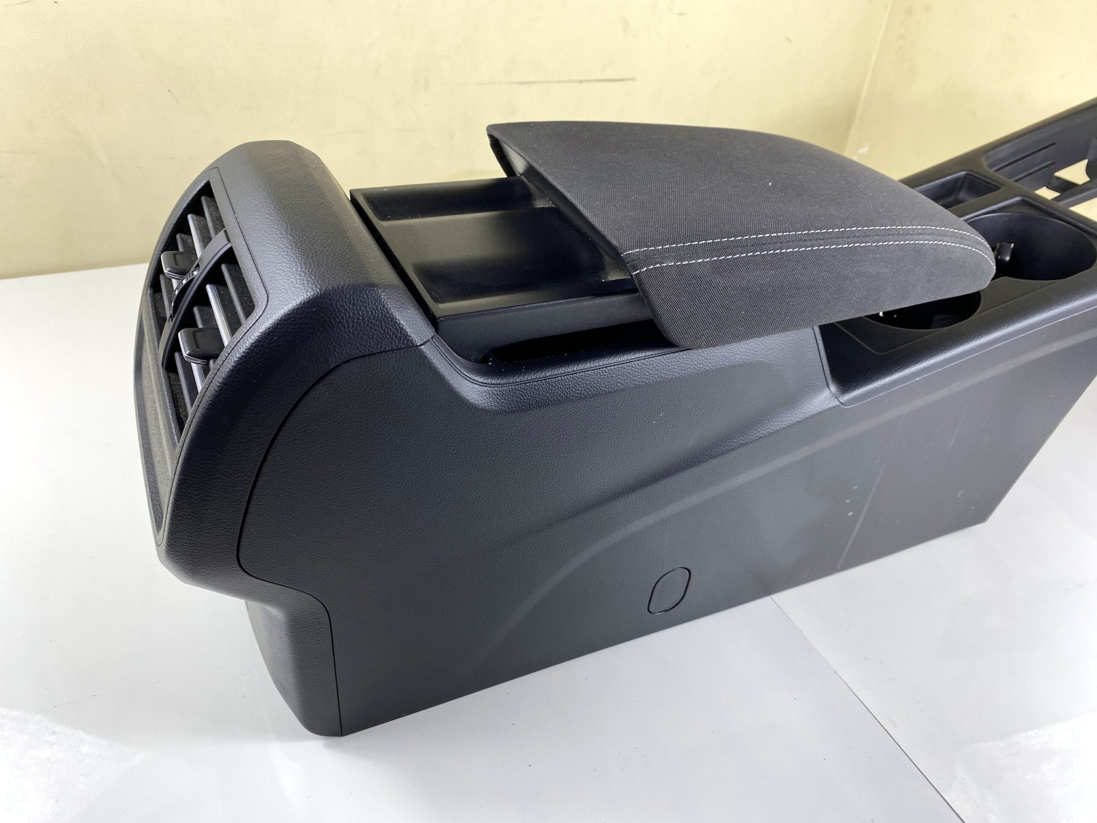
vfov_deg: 53.1
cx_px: 548
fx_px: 824
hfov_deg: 67.3
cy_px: 412
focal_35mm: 26
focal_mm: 4.25
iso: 50
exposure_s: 1/100
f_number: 1.8
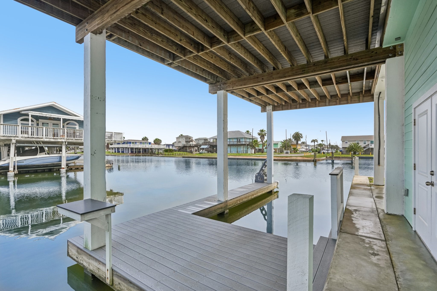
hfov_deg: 96.7
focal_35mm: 16
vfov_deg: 73.7
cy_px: 146
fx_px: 194
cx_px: 218
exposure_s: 1/1000
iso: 400
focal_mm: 16
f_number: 8
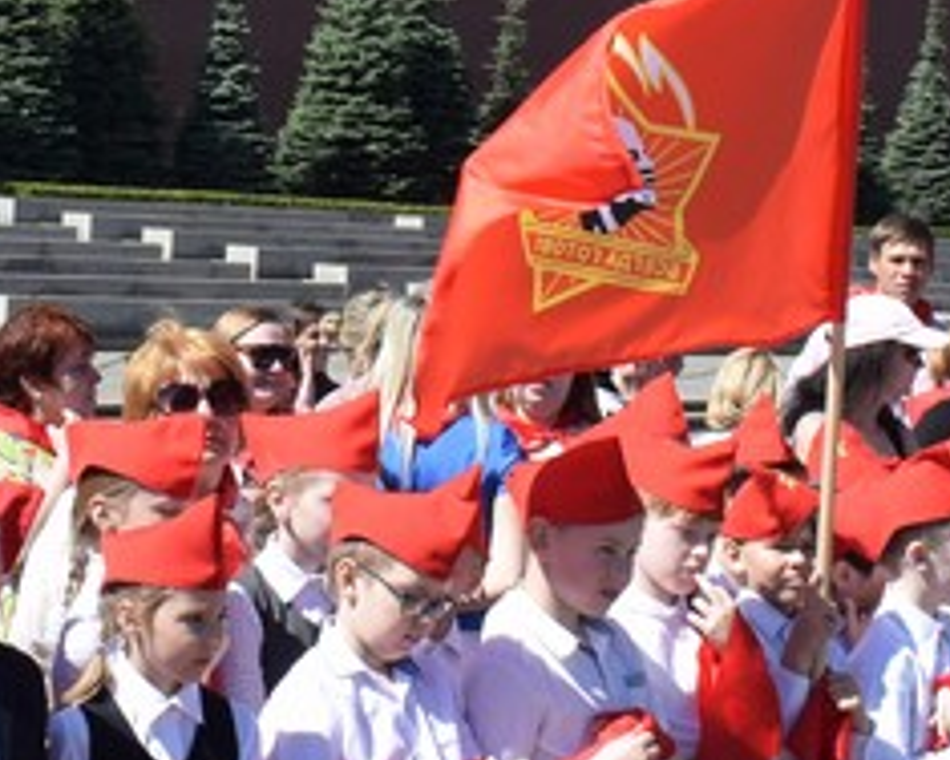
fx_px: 3486
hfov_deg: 15.4
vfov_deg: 12.2
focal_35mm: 124
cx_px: 109
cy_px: -85
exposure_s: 1/320
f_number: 9
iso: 200
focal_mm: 18
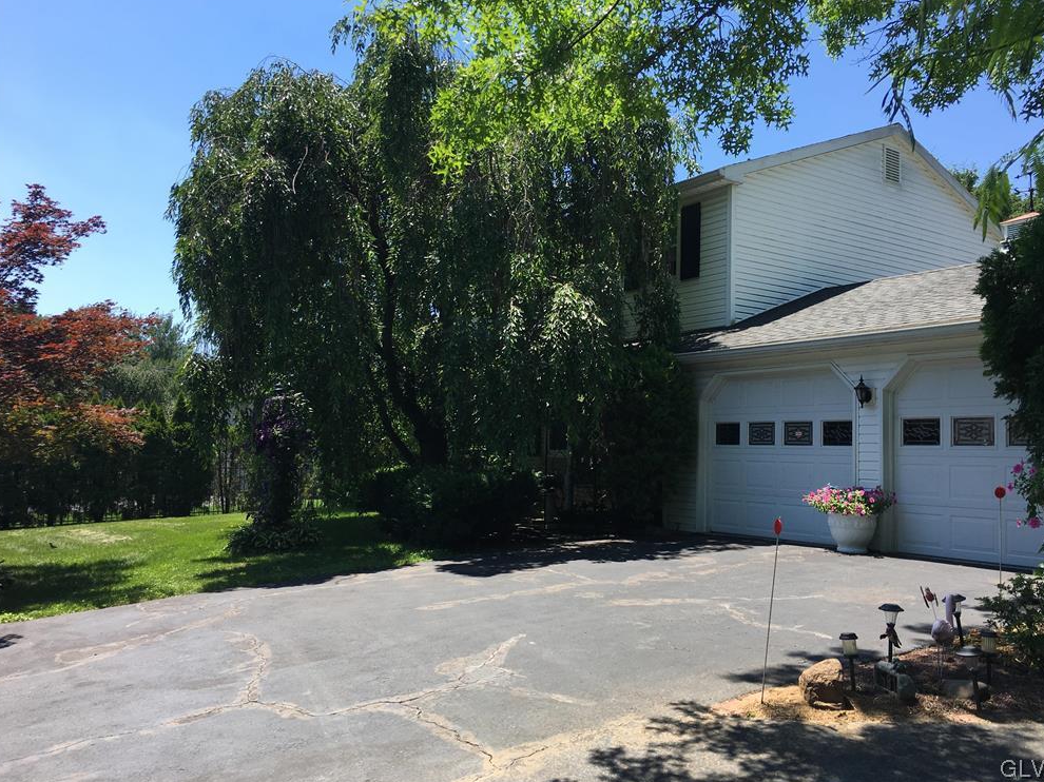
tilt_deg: +7.0
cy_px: 388
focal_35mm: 30
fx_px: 905
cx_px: 527
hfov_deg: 60.0
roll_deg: -0.6
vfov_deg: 46.8
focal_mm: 4.15
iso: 25
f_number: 2.2
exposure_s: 1/777
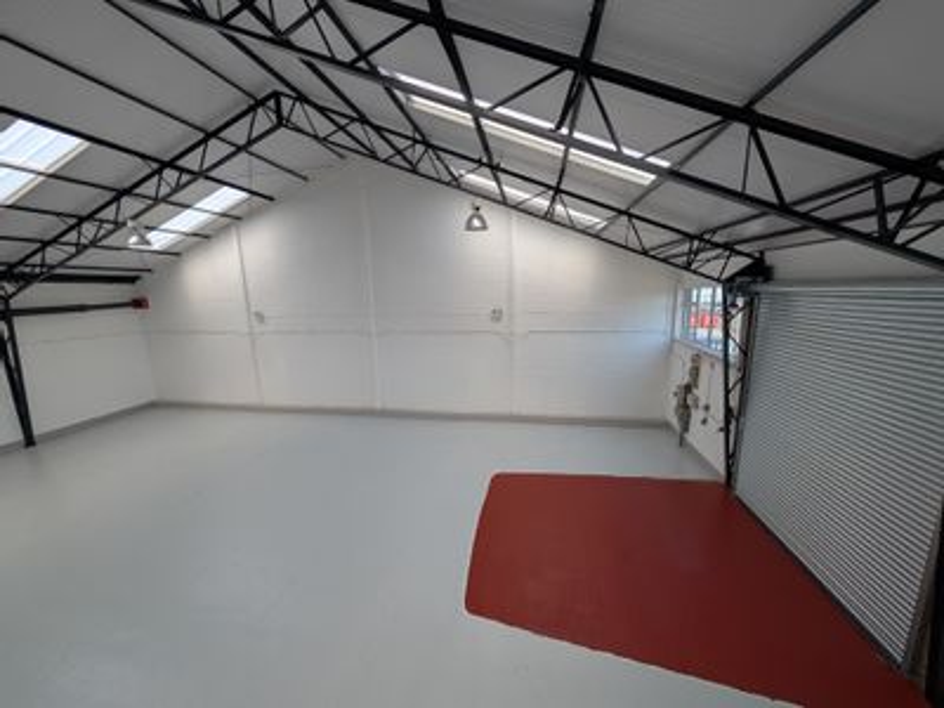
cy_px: 354
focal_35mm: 12
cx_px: 472
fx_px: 327
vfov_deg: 94.5
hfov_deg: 110.5
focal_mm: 2.02
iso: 46
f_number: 1.7
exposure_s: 1/836
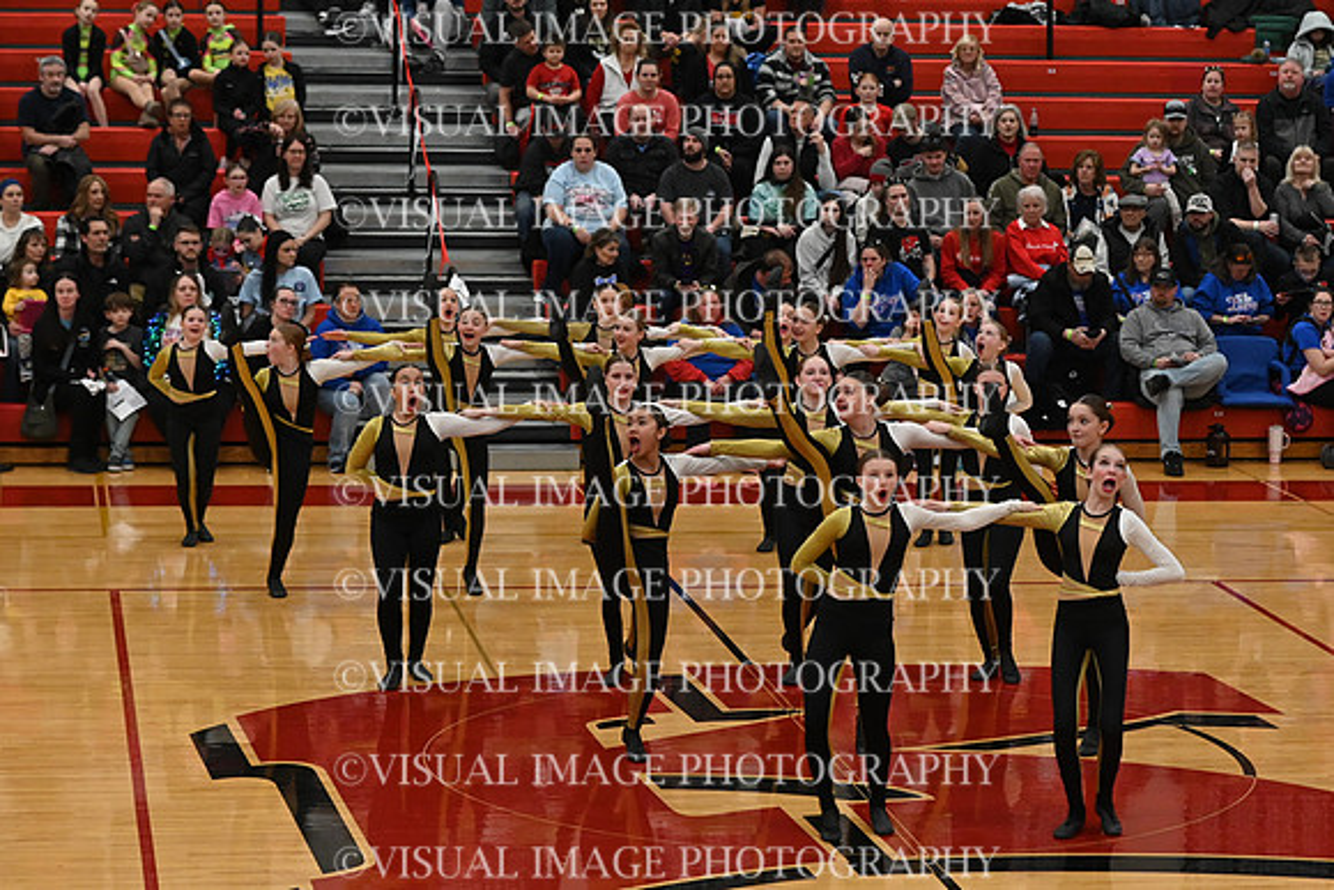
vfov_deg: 13.0
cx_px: 667
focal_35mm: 105
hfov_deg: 19.5
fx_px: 3892
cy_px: 445
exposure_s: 1/400
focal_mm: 70
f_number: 4
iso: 3200
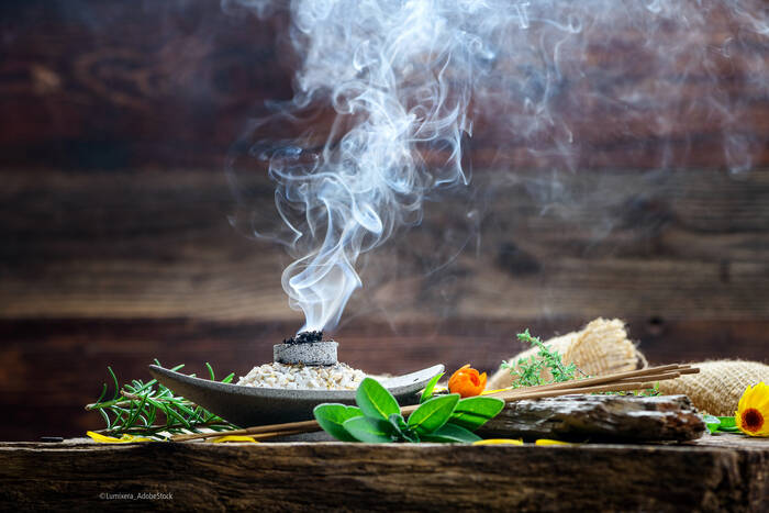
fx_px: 2243
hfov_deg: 19.5
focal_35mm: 105
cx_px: 384
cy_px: 256
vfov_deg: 13.0
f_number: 7.1
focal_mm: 105
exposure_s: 1/200
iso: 160
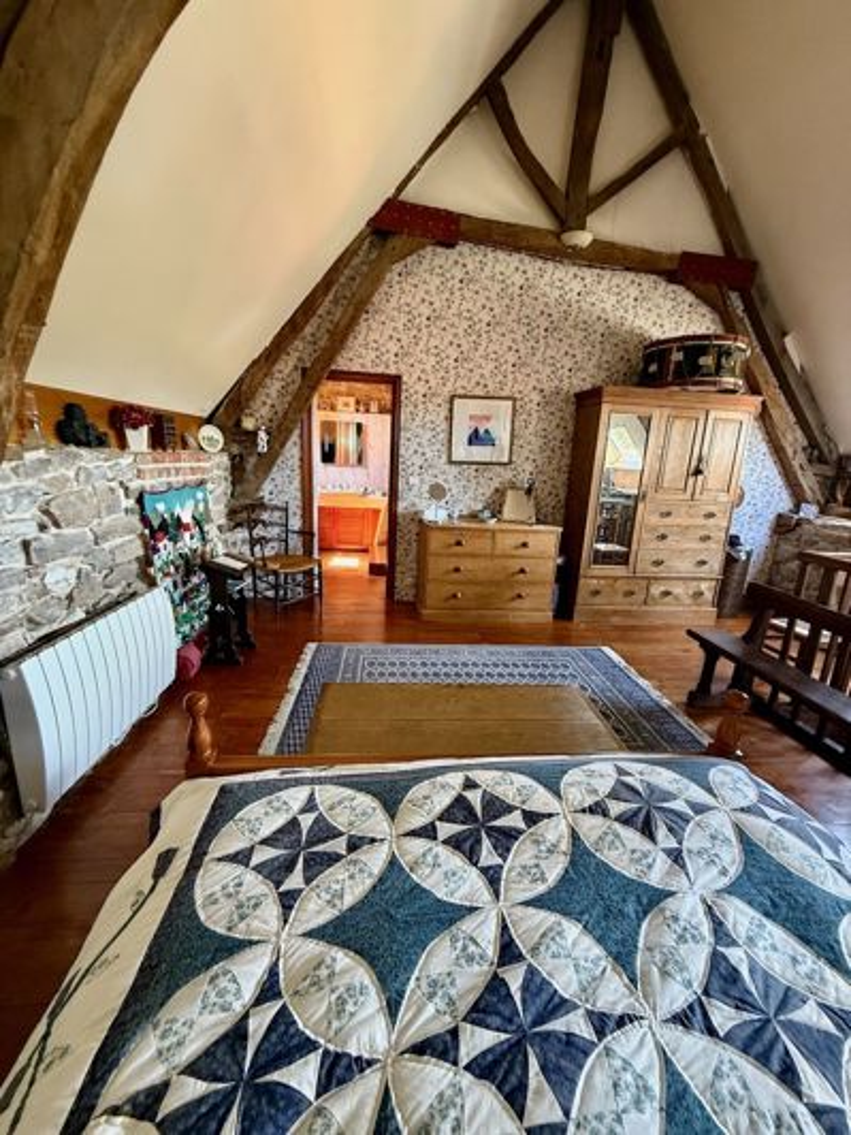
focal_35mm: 14
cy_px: 568
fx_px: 459
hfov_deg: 85.7
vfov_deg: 102.1
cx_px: 426
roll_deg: -4.7
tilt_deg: -12.5
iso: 500
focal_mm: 2.22
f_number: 2.2
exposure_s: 1/60
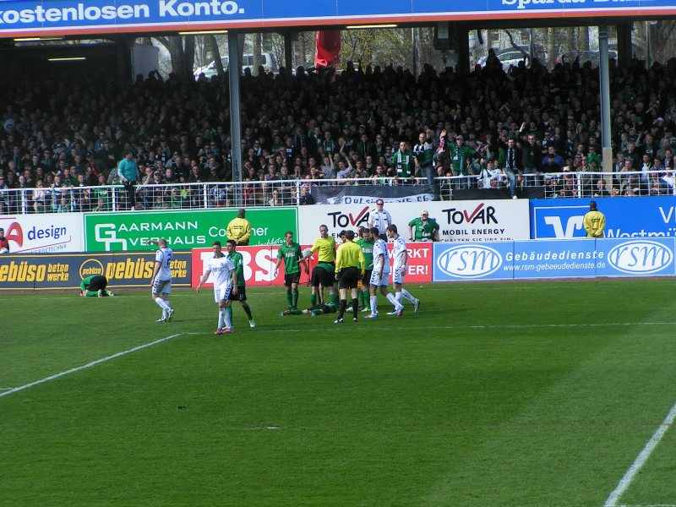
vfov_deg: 8.6
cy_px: 254
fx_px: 3359
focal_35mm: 172
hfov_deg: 11.5
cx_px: 338
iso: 50
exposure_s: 1/320
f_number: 5
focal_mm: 26.3
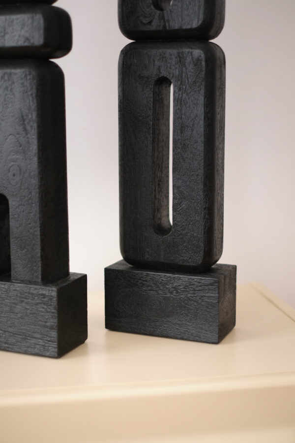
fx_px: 651
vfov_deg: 37.5
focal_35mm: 53
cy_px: 222
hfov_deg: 25.5
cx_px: 148
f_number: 4
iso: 1600
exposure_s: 1/52
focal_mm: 35
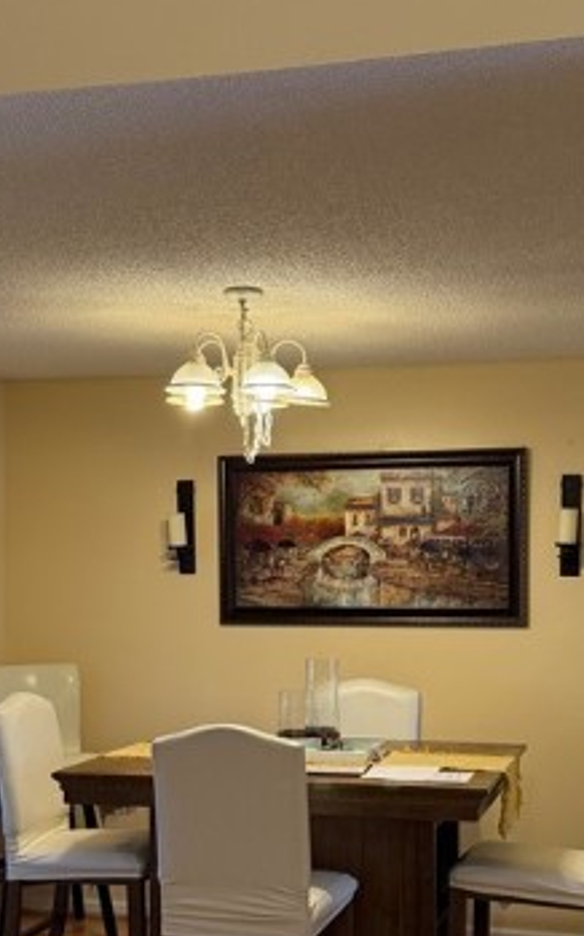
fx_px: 1427
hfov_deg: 23.1
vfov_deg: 36.1
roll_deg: -0.8
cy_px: 585
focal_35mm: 56
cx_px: 305
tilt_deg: -0.5
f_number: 1.78
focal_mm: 6.76
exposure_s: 1/120
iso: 250
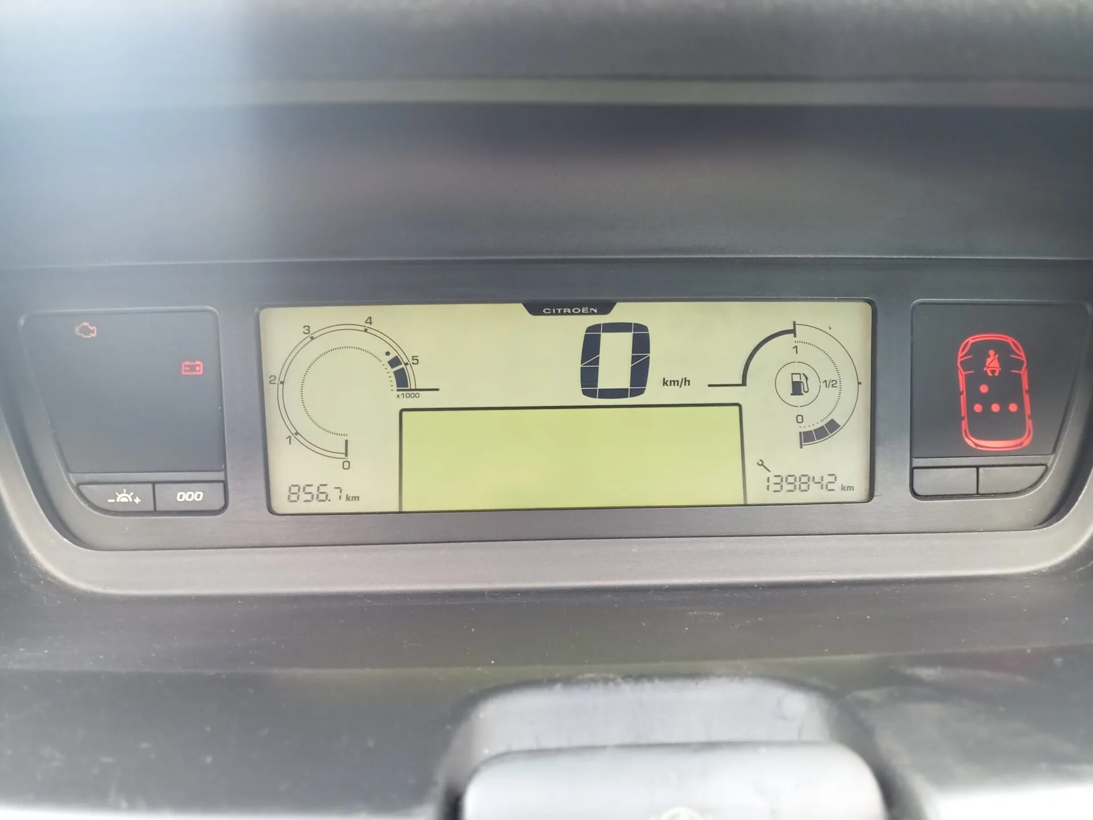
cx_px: 546
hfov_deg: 63.4
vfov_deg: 49.7
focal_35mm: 28
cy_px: 410
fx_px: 884
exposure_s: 1/33.3
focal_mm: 3.46
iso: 425
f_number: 2.2
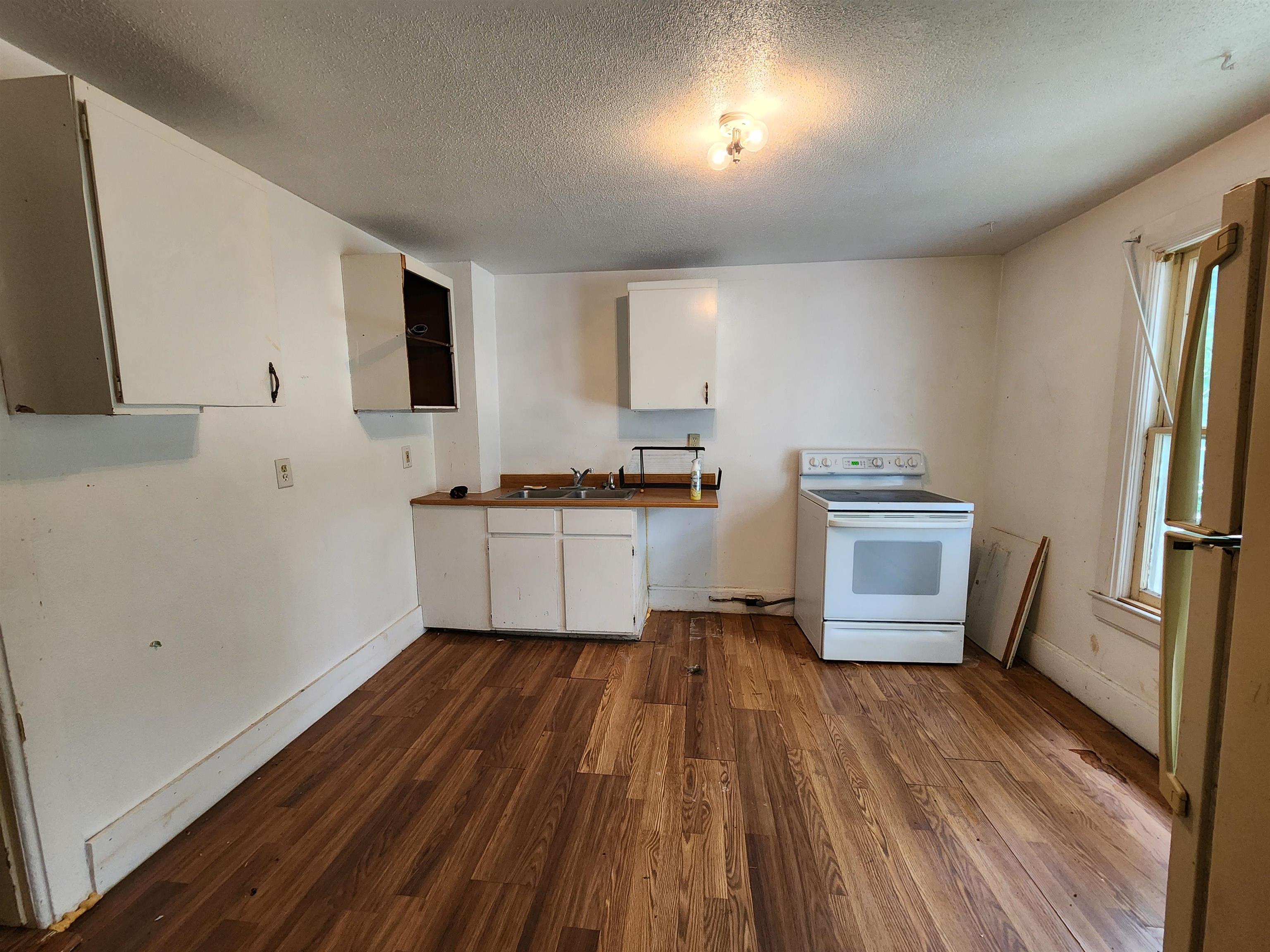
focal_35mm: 13
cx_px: 635
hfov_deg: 106.2
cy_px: 476
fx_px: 477
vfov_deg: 89.9
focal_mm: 2.2
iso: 400
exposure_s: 1/60
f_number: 2.2
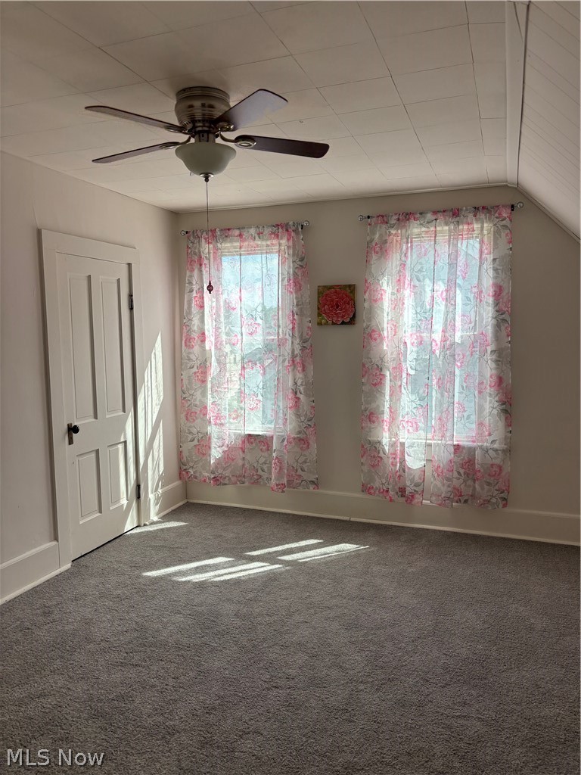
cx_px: 290
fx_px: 582
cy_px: 388
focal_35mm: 26
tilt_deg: -6.7
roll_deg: -0.5
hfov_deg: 53.1
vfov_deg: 67.3
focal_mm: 5.96
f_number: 1.6
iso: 50
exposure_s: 1/402
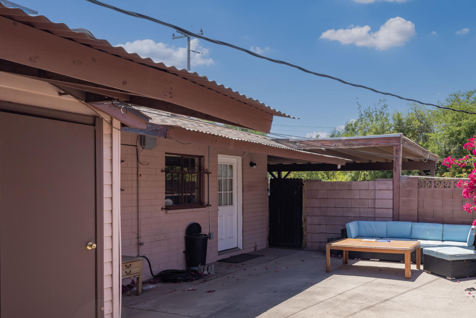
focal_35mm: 30
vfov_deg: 43.3
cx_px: 352
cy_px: 197
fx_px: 397
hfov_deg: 59.0
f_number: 8
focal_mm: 17
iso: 125
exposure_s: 1/200
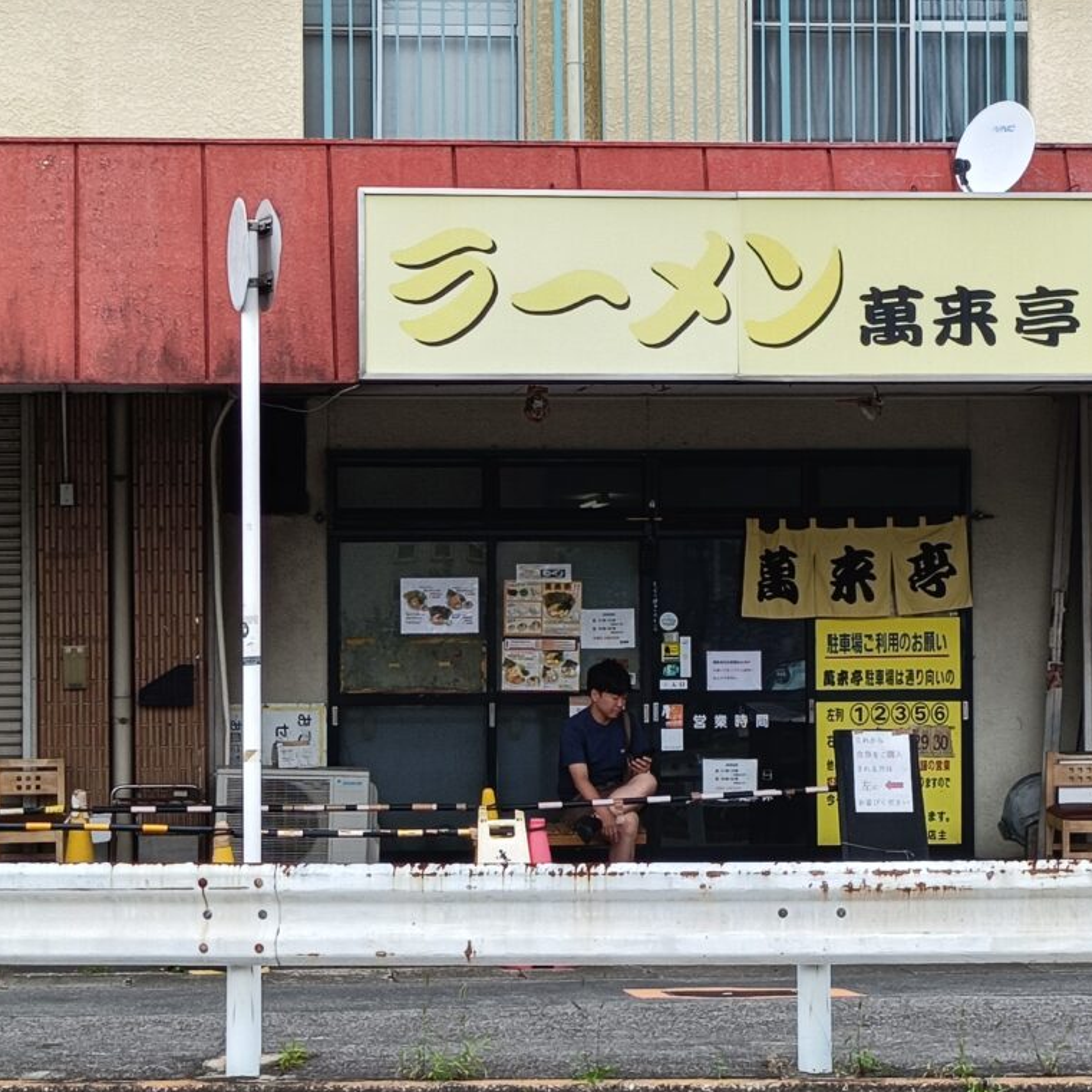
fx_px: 4497
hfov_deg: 13.8
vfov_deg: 13.8
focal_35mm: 126
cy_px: 545
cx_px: 629
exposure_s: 1/423
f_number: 1.7
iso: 50
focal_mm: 4.7
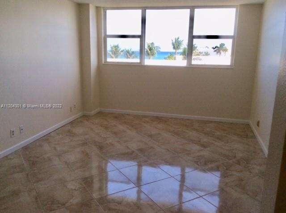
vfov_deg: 44.1
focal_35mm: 32
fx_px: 264
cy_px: 106
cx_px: 143
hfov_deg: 56.9
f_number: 2.4
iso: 32
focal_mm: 3.3
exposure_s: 1/163
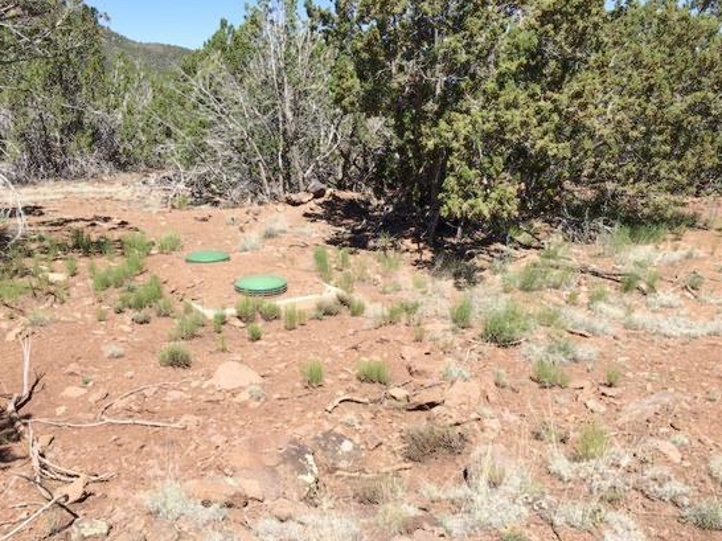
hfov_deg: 53.8
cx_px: 308
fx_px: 709
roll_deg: +1.9
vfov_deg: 41.7
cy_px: 308
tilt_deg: -16.2
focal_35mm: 34
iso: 25
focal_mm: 4.15
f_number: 2.2
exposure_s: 1/1183
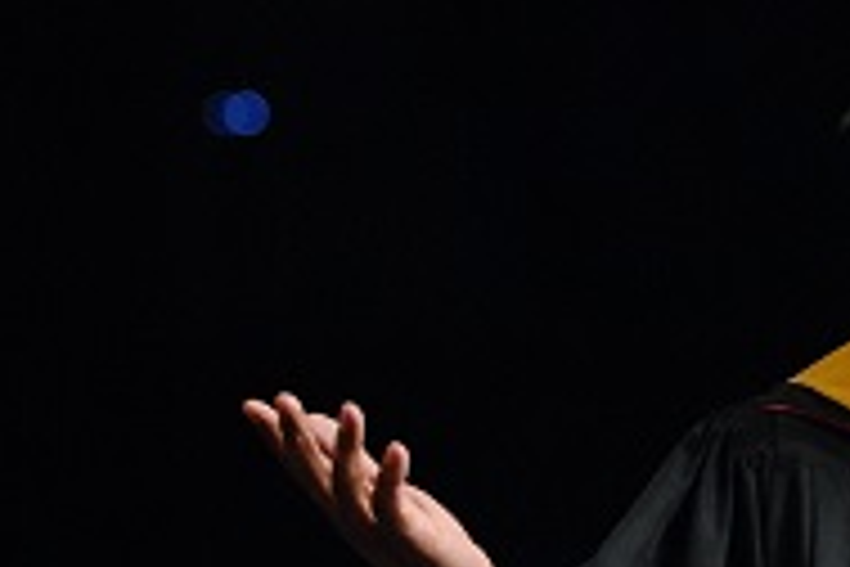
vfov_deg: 2.9
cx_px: 1075
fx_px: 11238
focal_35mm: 476
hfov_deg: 4.3
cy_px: 495
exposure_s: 1/400
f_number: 2.8
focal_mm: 120
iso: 800
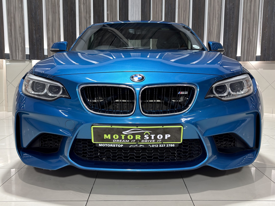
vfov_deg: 37.7
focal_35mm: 38
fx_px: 302
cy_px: 103
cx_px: 138
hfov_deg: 49.0
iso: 80
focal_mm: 5.96
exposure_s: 1/50
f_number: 1.6
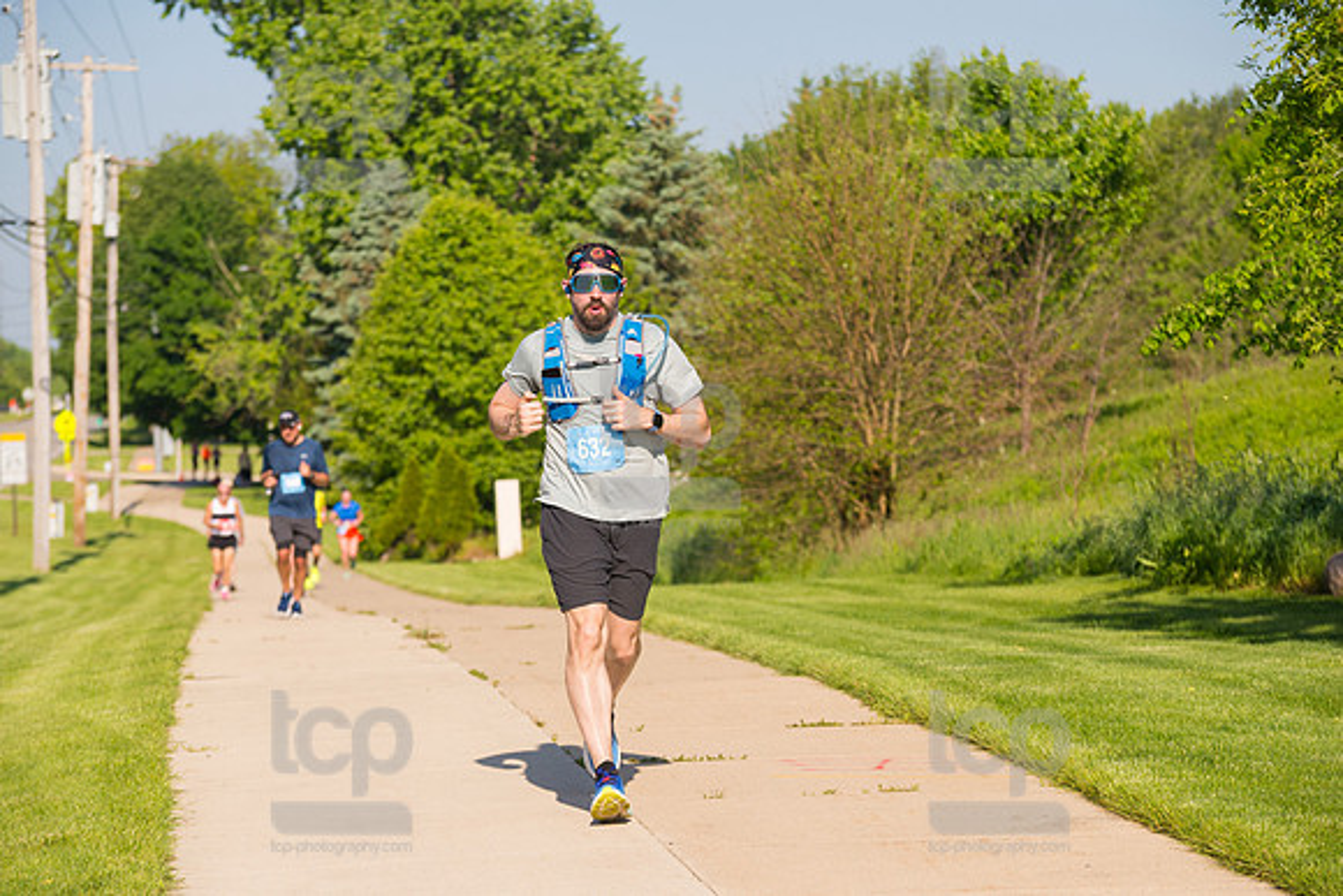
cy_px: 448
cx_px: 672
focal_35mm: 120
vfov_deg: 11.4
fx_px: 4478
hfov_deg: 17.1
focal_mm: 120
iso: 400
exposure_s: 1/2000
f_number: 5.6
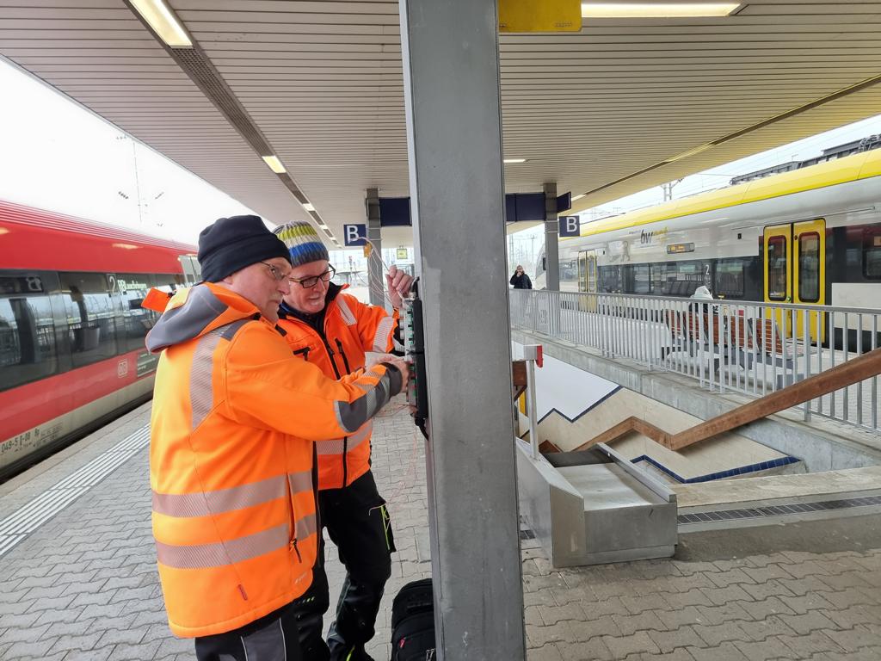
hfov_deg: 71.6
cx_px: 440
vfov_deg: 56.8
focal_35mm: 24
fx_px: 611
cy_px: 330
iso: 160
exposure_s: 1/100
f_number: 1.8
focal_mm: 6.7
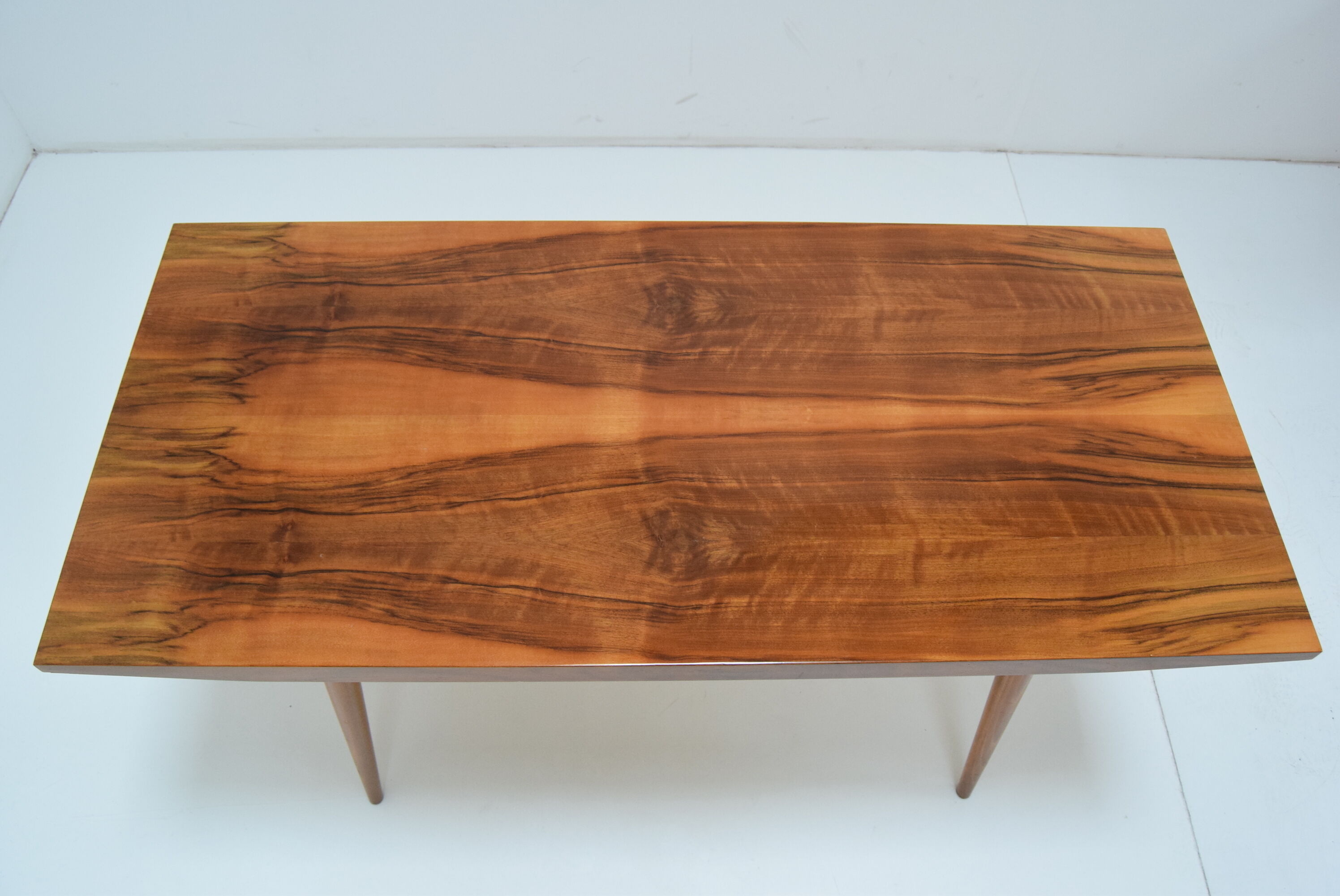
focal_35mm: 27
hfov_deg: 67.3
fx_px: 1006
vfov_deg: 48.0
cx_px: 670
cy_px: 448
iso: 1600
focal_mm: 18
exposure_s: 1/125
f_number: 5.6
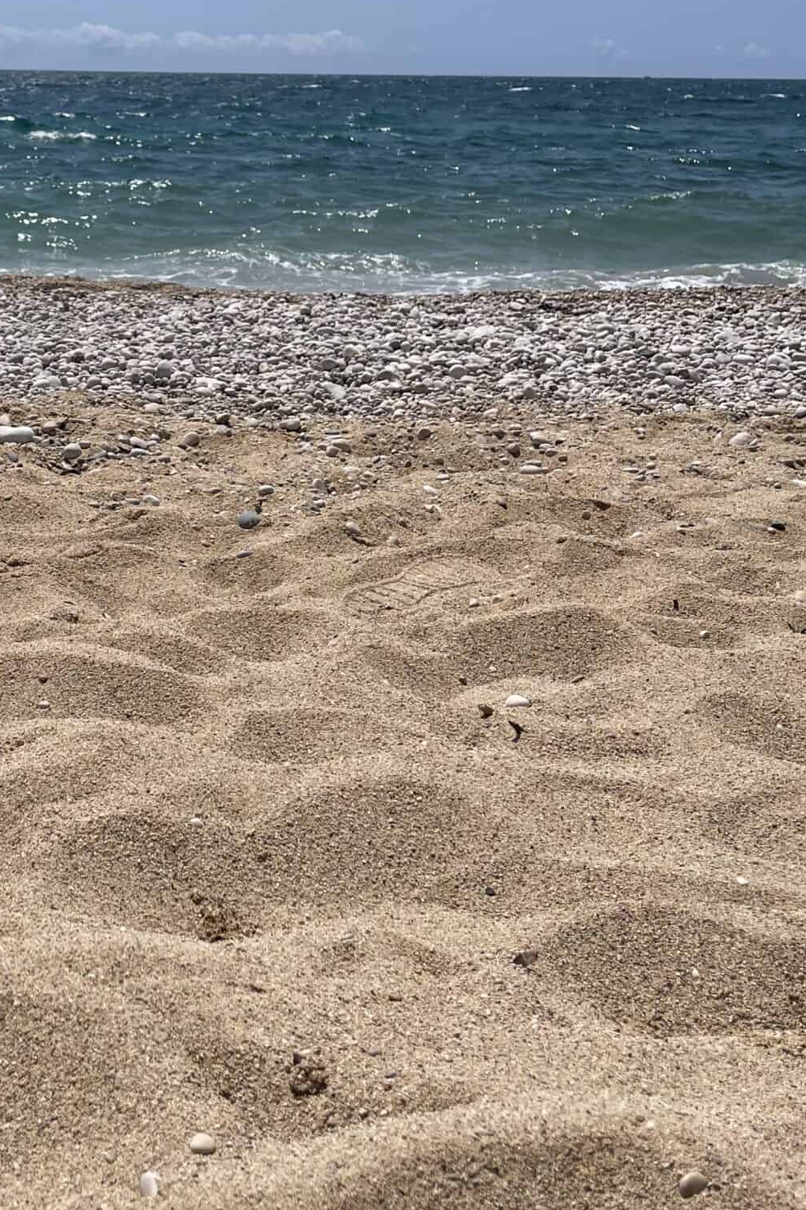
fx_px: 1545
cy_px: 390
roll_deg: -1.1
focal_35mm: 46
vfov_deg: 42.1
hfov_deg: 28.2
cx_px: 95
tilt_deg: -10.3
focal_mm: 4.2
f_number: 1.6
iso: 32
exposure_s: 1/9804
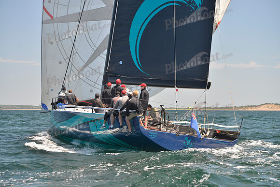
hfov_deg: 22.1
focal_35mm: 92
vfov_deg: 14.9
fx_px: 716
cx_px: 140
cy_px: 94
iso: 400
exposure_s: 1/800
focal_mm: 92
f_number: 4.5
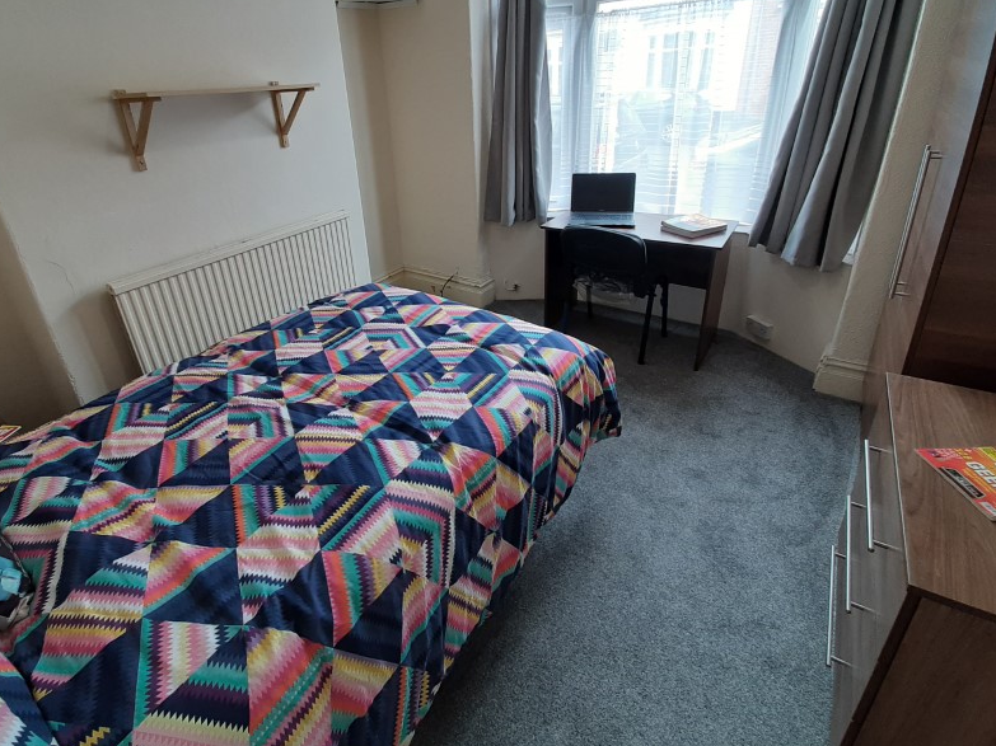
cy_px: 294
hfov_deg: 90.8
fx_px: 489
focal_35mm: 17
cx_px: 454
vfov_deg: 73.8
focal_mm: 1.42
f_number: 2.2
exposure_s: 1/50
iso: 40
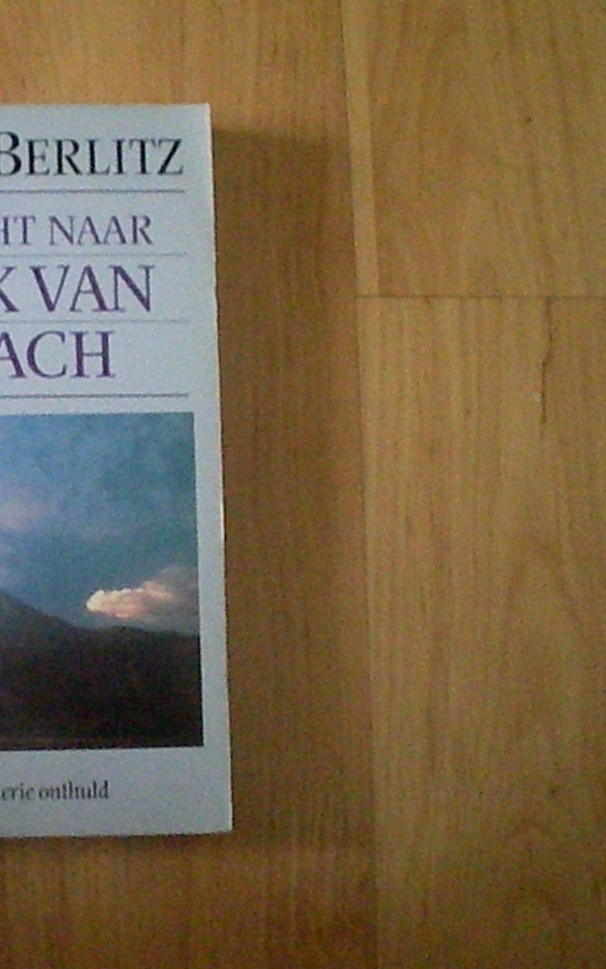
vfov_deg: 37.5
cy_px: 484
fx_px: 1426
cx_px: -36
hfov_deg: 22.8
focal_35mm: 54
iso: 1800
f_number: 3.1
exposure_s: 1/69.7
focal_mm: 6.3
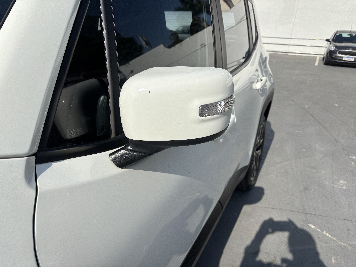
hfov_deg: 67.3
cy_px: 134
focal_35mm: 26
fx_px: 267
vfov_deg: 53.1
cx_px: 178
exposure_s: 1/4630
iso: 50
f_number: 1.6
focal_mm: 5.96
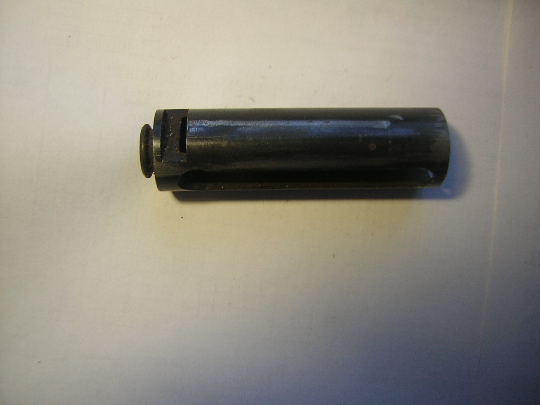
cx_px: 270
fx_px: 562
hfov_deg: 51.4
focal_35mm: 36
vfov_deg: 39.7
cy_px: 202
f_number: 2.6
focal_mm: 4.7
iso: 50
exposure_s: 1/53.1
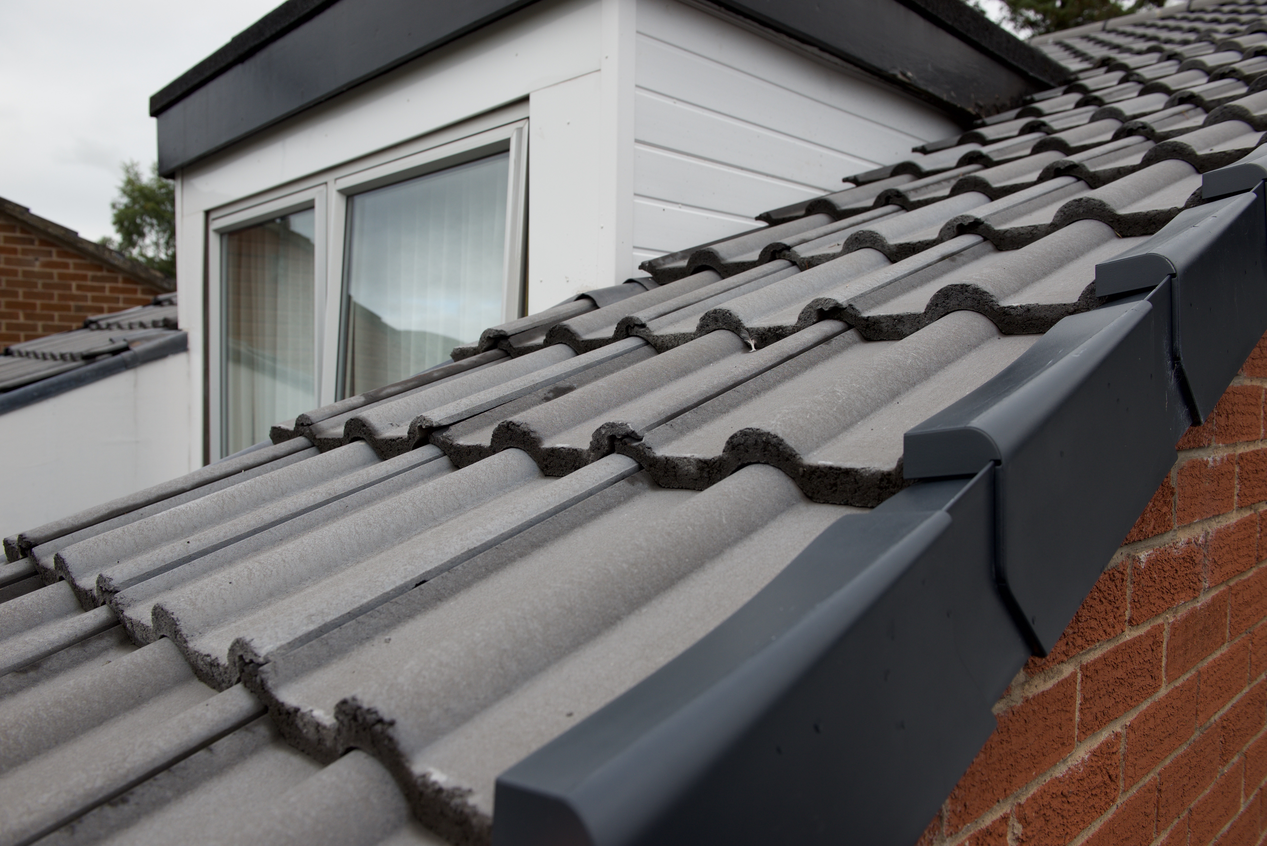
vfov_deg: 48.0
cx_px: 634
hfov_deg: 67.4
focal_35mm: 27
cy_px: 423
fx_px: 951
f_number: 8
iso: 200
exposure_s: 1/250
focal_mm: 27
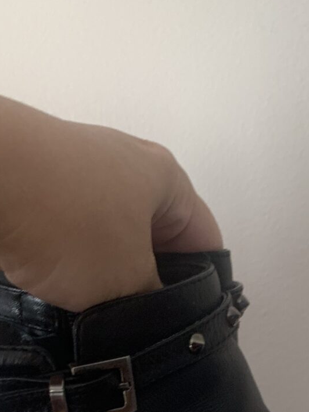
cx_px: 217
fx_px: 893
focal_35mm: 75
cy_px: 513
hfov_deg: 19.5
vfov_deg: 23.4
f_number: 1.8
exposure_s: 1/79
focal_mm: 4.25
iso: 100
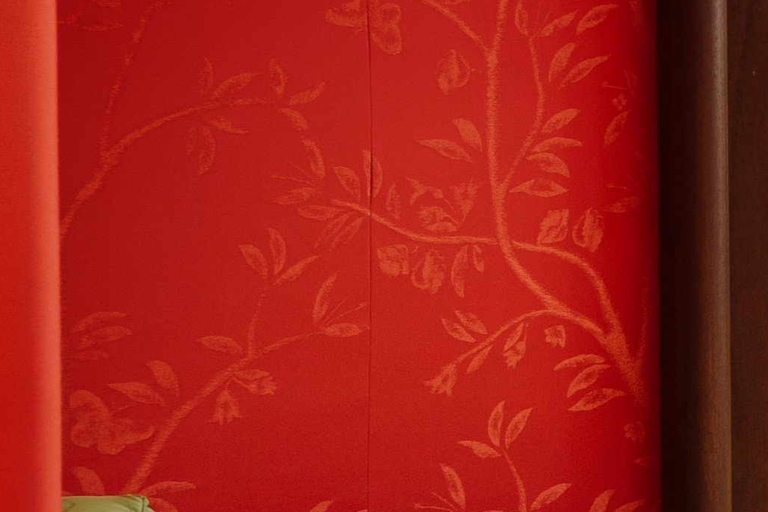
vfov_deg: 8.4
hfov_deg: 8.4
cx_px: 2884
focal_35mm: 160
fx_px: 3414
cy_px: -231
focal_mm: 20
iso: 64
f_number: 8
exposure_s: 1/15
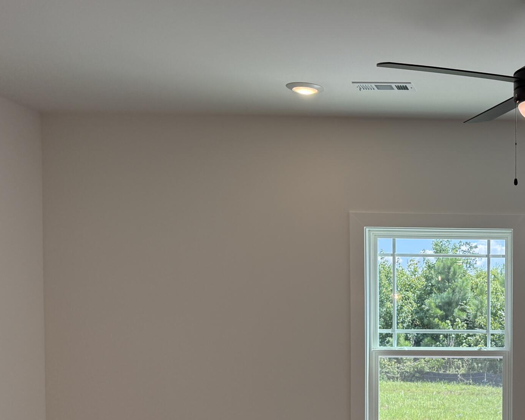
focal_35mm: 51
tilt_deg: -1.6
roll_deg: -0.7
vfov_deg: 28.8
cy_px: 356
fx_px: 792
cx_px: 537
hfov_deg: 33.3
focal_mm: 6.76
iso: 100
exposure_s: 1/695
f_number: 1.78
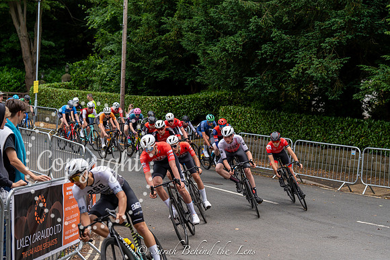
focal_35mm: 70
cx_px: 195
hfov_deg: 28.8
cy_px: 130
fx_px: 758
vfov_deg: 19.5
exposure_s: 1/640
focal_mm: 70
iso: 320
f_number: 3.5
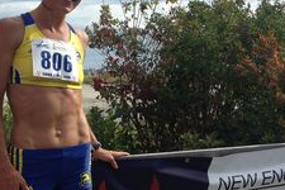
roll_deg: -0.4
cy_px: 119
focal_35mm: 61
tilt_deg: -6.7
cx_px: 196
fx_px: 483
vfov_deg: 22.2
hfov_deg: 32.5
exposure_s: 1/1391
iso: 50
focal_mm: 4.12
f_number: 2.4
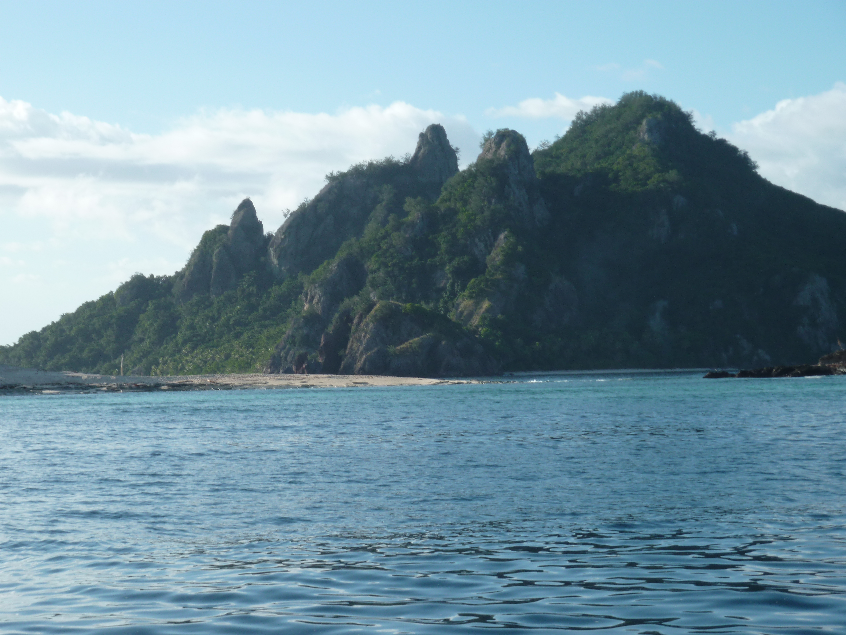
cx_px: 423
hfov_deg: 21.8
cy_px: 318
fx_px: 2200
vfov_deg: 16.4
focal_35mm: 90
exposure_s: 1/400
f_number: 4.3
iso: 80
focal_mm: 14.7
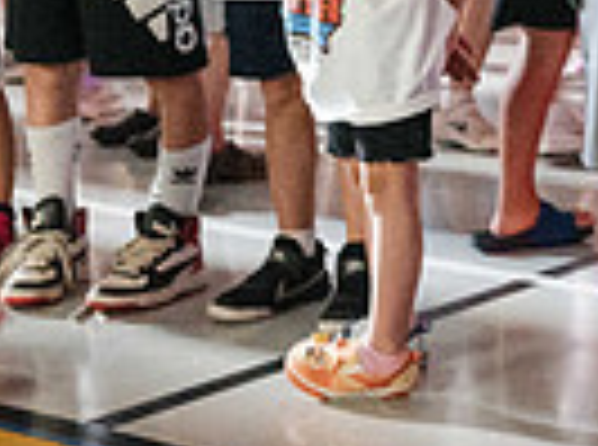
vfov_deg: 10.7
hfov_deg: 14.0
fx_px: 2309
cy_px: -186
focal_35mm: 134
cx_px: 856
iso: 25600
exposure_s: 1/40
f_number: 4
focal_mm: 30
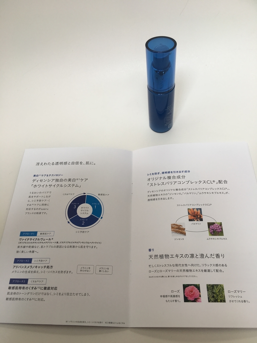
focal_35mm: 29
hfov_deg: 48.2
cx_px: 128
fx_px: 287
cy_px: 172
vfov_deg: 61.7
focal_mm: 4.15
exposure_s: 1/183
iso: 25
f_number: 2.2
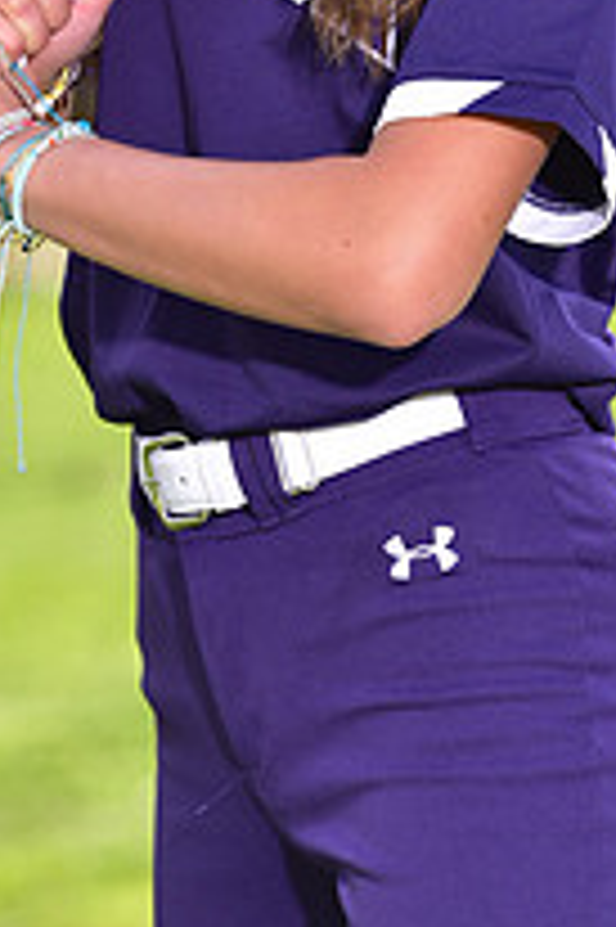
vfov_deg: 4.6
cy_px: -310
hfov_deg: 3.0
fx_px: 11594
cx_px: 465
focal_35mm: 451
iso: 80
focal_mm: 160
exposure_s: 1/250
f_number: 5
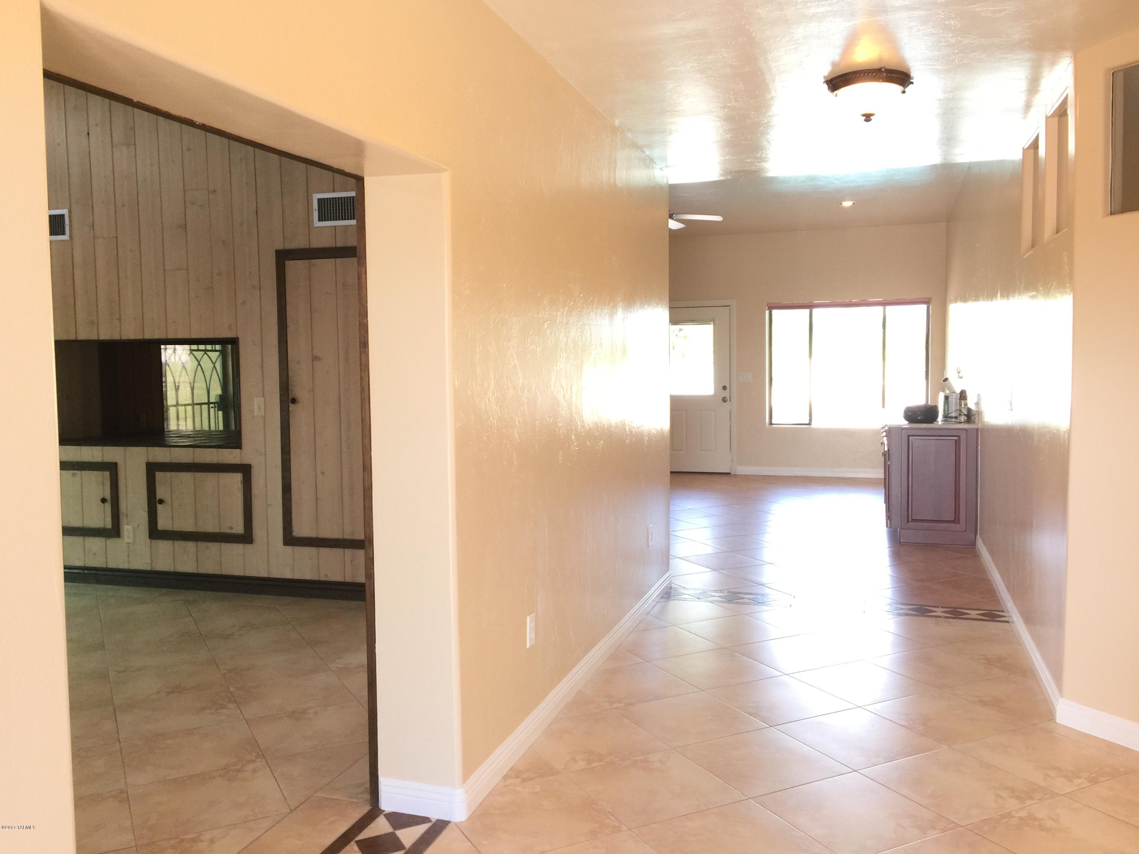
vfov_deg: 48.2
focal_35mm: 29
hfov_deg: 61.7
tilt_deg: -3.7
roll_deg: -0.1
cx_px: 570
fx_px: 954
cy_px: 427
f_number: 2.2
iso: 40
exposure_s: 1/30
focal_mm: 4.15
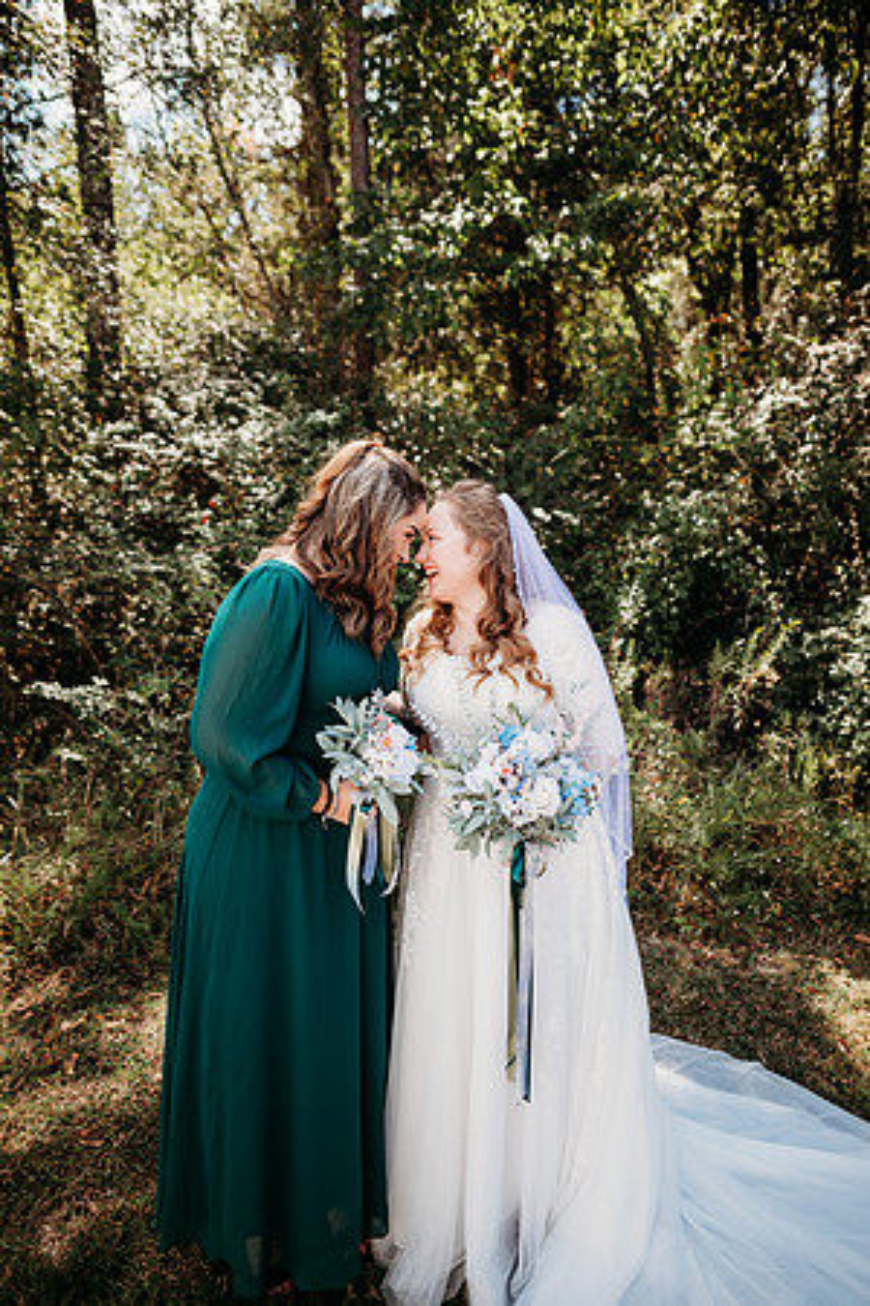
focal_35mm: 24
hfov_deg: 53.1
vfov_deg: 73.7
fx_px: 870
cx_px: 435
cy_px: 653
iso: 100
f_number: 2.2
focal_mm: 24
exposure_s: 1/800
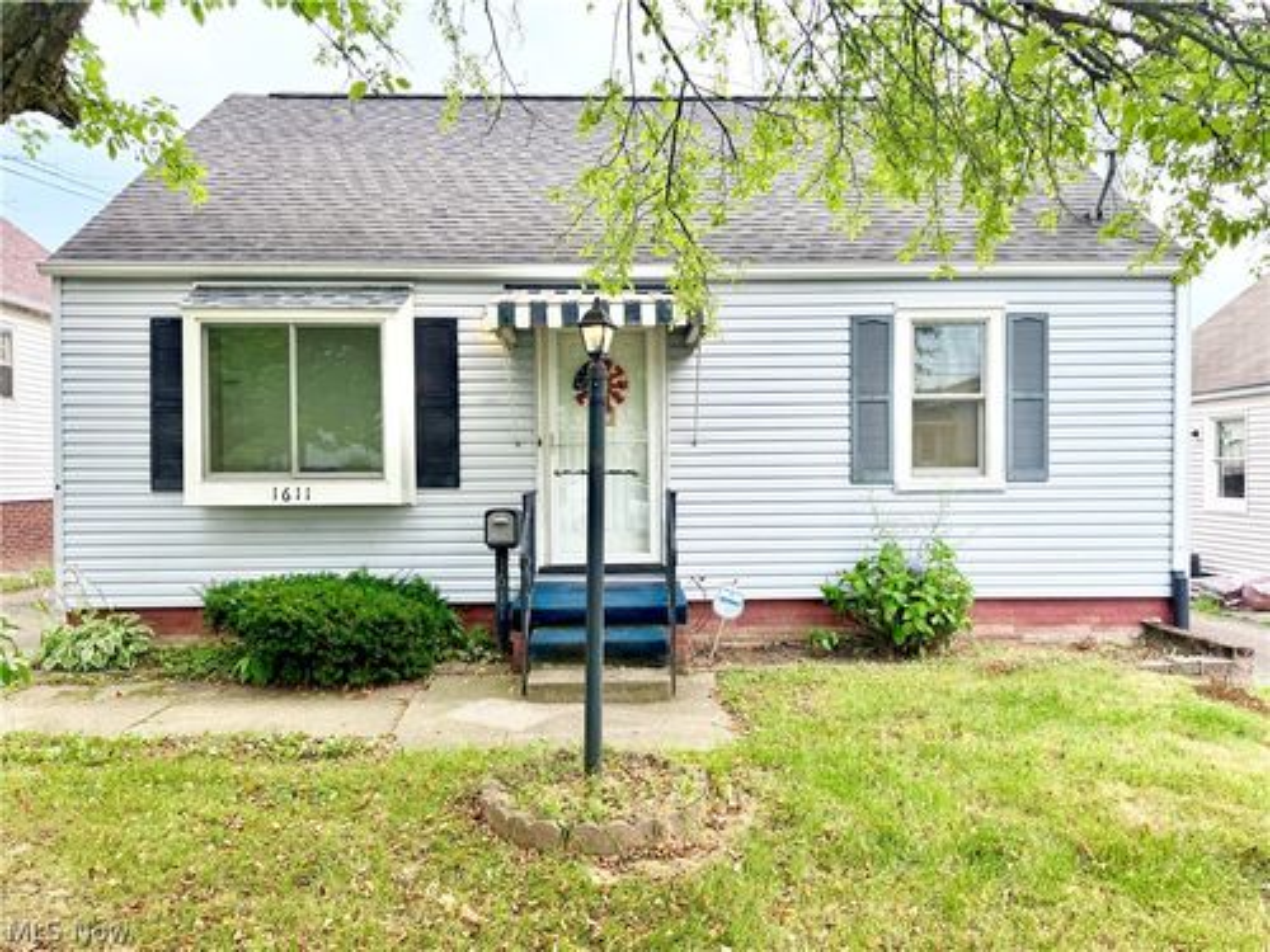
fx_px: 881
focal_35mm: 24
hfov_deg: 71.6
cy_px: 476
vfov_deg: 56.8
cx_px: 635
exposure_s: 1/1018
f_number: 1.78
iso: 100
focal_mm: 6.76
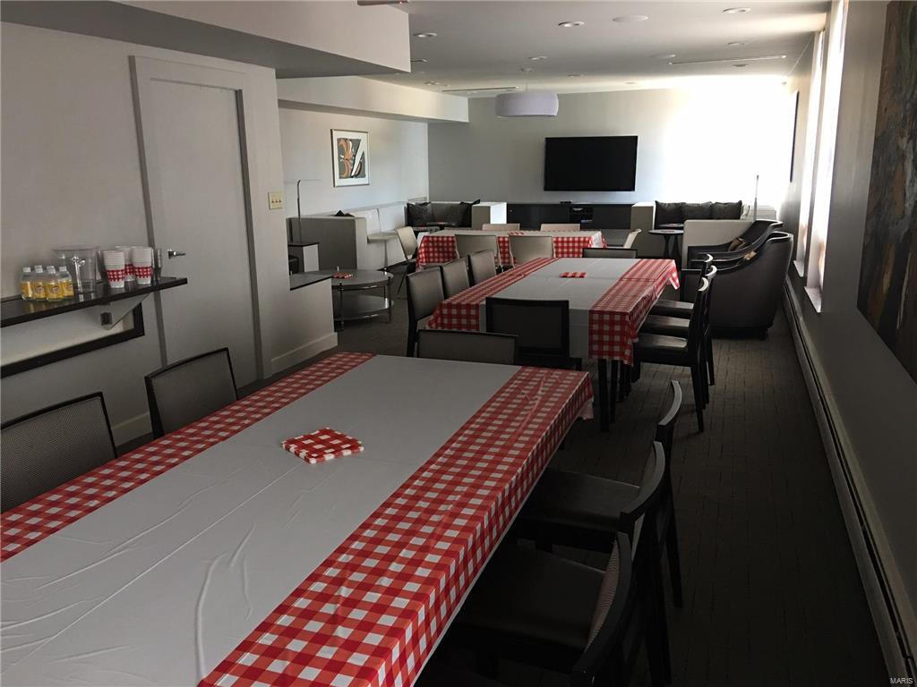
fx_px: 768
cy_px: 344
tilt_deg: -12.1
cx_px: 458
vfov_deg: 48.2
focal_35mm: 29
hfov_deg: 61.7
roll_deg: +0.7
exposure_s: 1/15
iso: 64
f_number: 2.2
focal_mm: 4.15
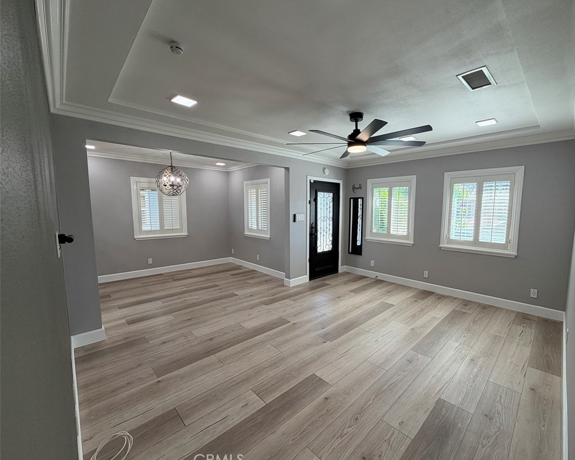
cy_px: 232
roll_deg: -0.2
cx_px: 315
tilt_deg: -5.2
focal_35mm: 15
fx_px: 255
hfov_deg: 96.5
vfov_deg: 84.0
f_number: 2.2
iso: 100
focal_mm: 2.22
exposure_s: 1/120
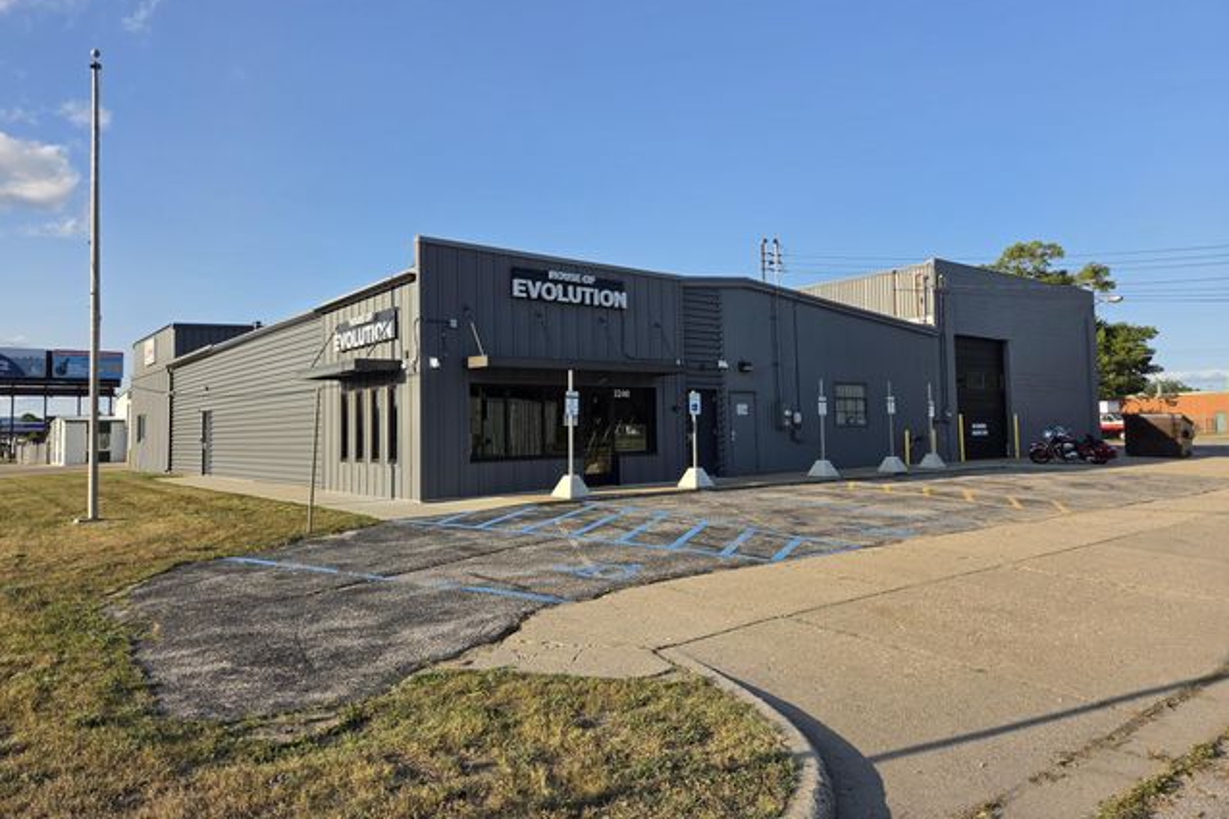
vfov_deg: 53.1
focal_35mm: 24
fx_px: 819
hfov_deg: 73.8
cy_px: 387
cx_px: 614
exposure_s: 1/2650
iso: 80
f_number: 1.8
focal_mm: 5.4
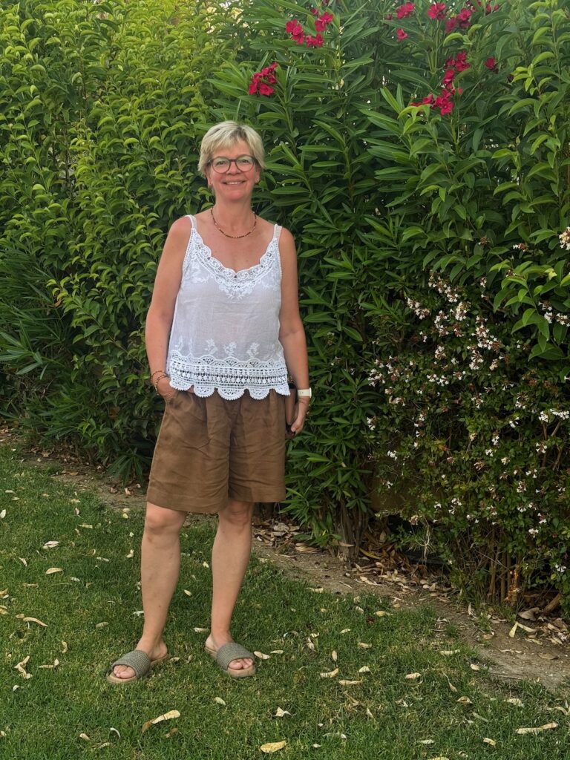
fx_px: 1054
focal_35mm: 48
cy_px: 380
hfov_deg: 30.3
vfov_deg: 39.7
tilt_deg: -8.3
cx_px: 285
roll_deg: -1.2
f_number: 1.78
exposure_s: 1/190
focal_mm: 6.76
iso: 64
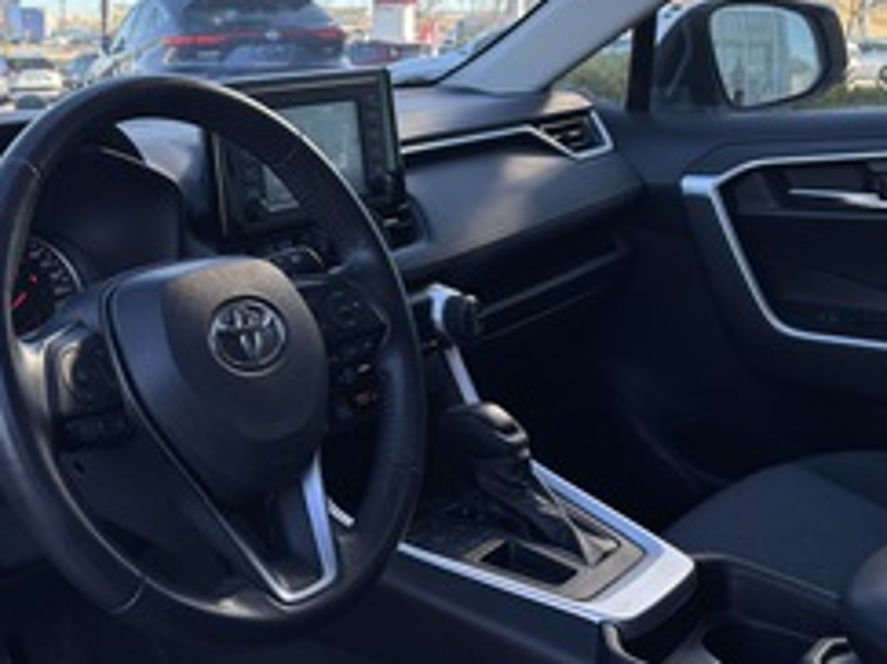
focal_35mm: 45
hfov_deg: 40.2
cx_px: 161
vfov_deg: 31.9
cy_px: 232
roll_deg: +0.7
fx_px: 1153
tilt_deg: -9.3
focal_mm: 5.96
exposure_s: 1/505
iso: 50
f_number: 1.6
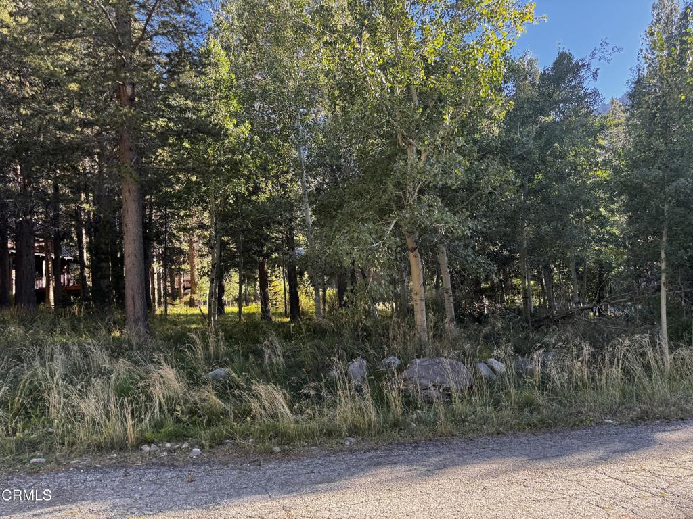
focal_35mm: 24
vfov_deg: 56.8
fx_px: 480
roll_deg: +4.6
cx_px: 346
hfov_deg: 71.6
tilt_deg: +5.4
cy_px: 260
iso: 80
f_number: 1.78
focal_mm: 6.76
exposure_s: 1/172
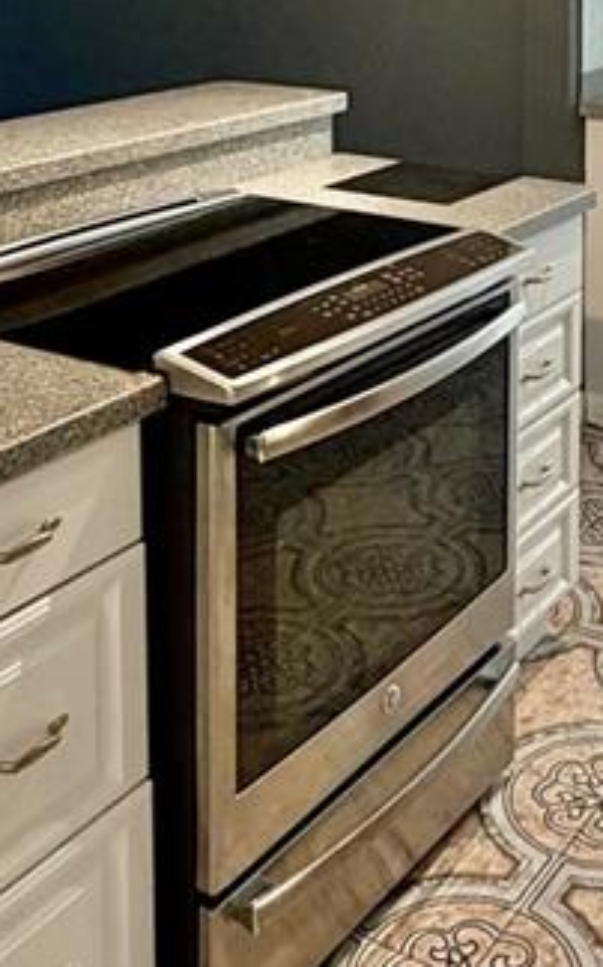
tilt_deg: -3.3
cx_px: 504
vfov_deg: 33.1
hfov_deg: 23.1
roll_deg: -0.3
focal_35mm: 55
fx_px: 1449
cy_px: -51
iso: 160
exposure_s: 1/60
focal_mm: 2.22
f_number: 2.2
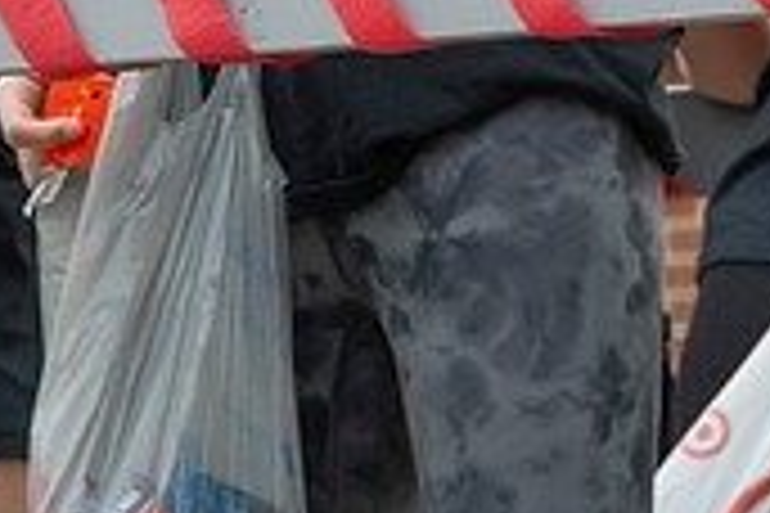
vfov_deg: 2.0
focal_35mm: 677
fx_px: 14479
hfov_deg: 3.0
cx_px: 811
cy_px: -322
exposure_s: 1/250
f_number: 11
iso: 3200
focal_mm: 200
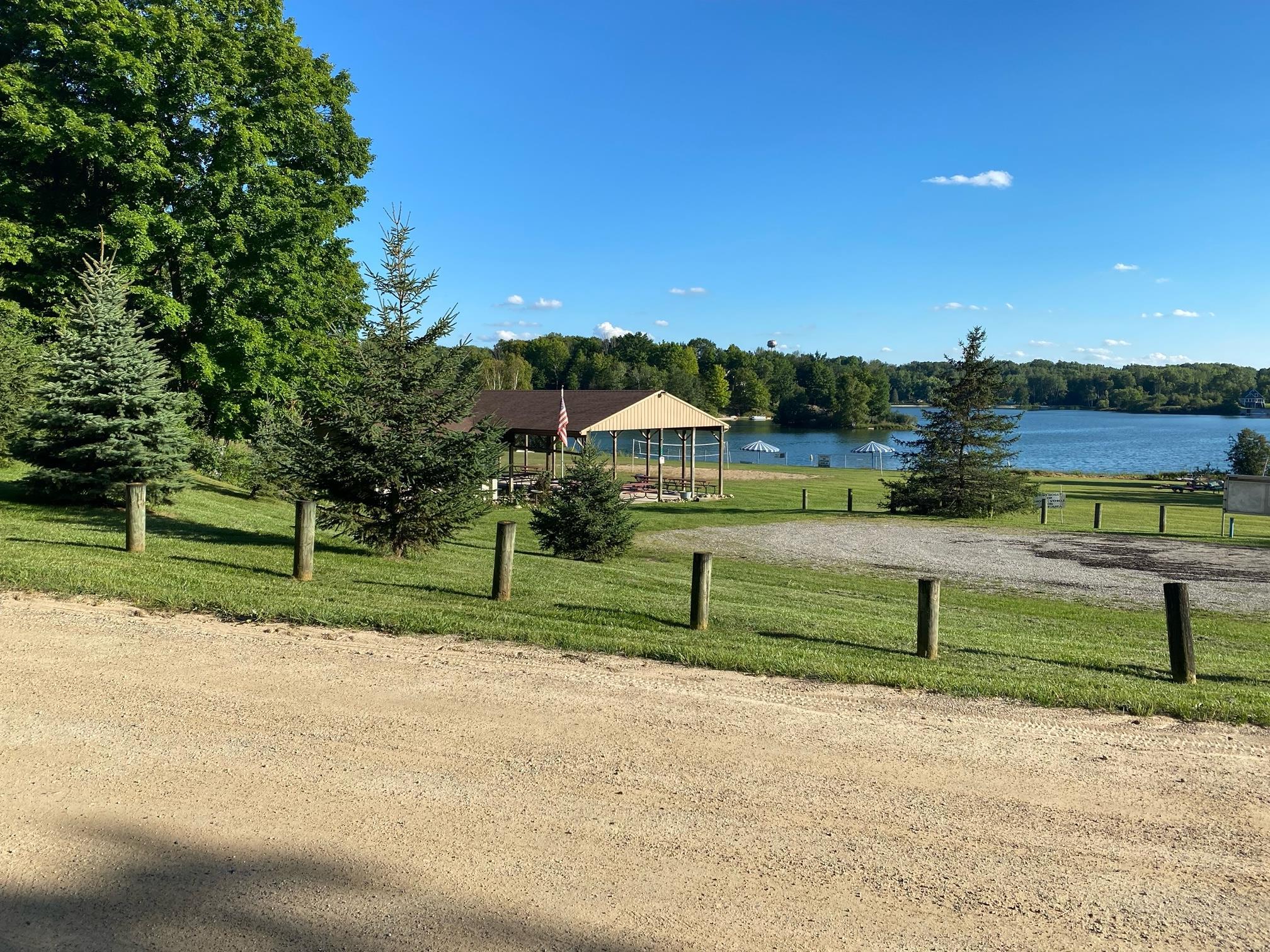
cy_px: 476
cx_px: 635
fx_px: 954
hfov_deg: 67.3
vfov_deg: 53.1
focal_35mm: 26
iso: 32
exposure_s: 1/2315
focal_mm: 4.25
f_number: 1.8
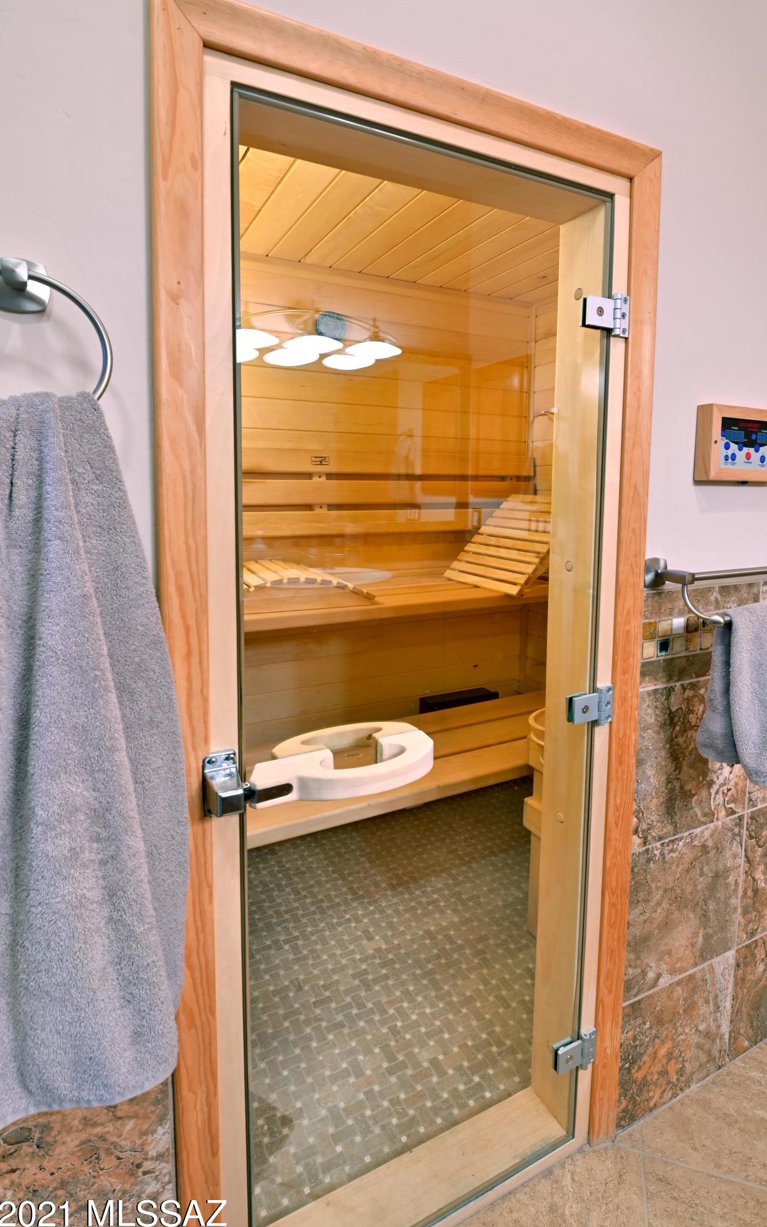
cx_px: 393
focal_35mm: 17
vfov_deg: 94.3
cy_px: 630
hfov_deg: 68.0
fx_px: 569
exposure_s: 1.6
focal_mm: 16
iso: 100
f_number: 9
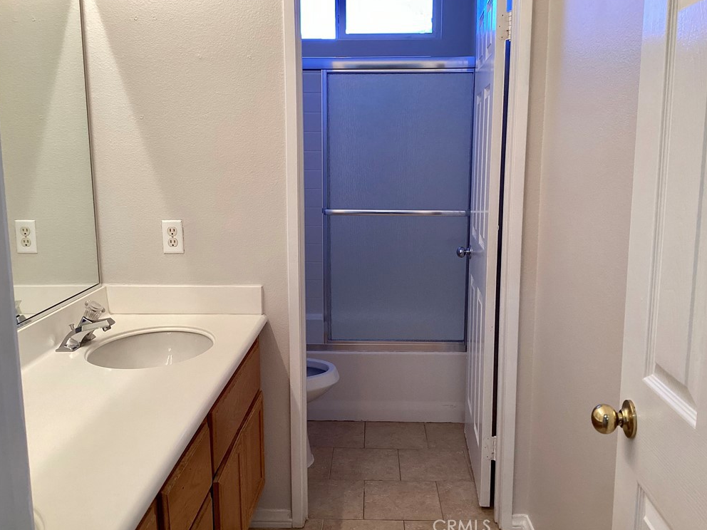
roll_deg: -1.5
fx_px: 654
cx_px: 356
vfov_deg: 44.2
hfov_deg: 56.8
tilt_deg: -10.3
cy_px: 263
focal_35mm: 32
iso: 80
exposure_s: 1/60
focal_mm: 3.3
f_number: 2.4
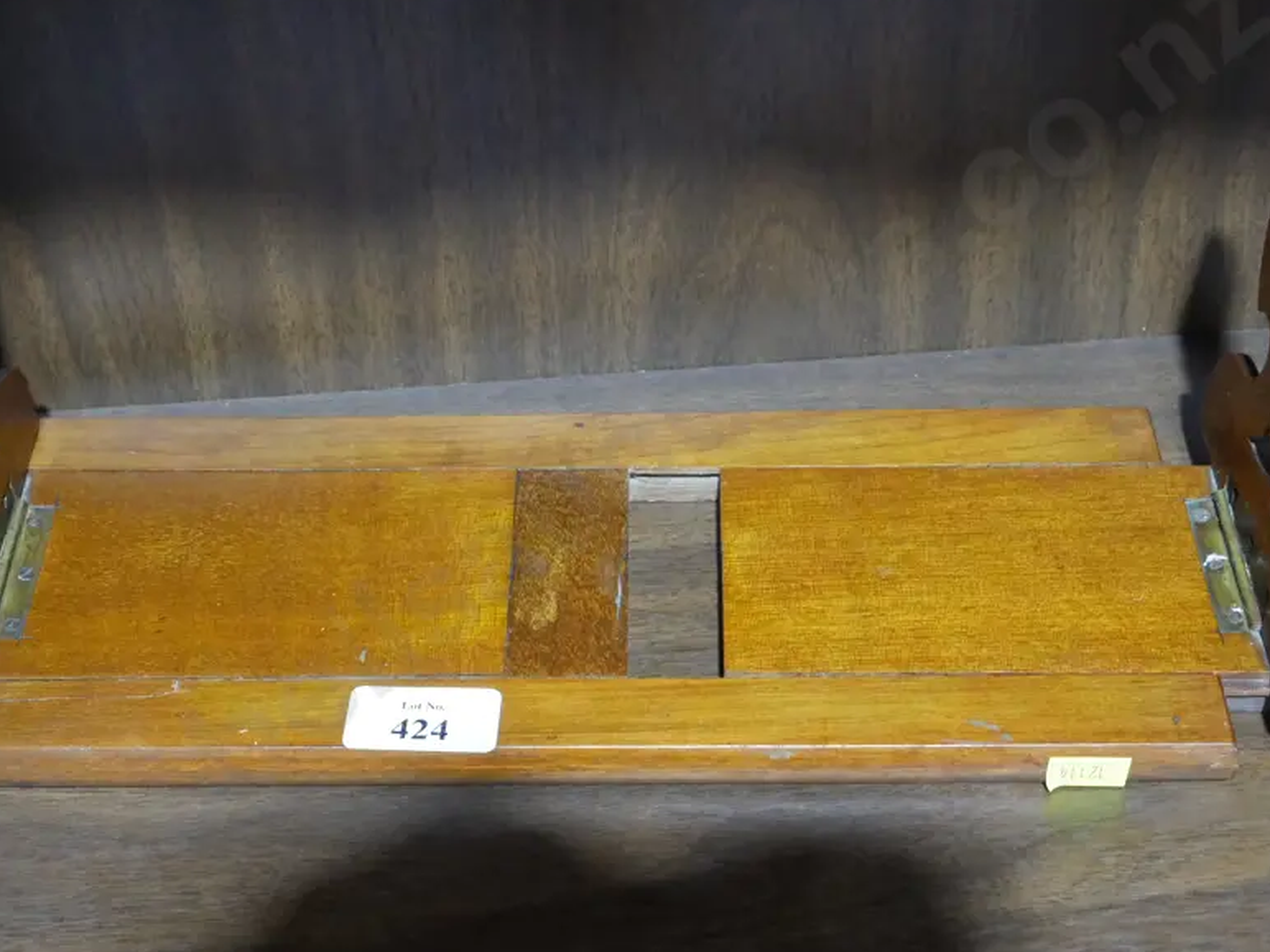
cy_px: 501
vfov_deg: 24.0
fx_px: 2238
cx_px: 579
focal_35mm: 61
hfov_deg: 31.7
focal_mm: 23
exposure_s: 1/60
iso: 2500
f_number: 5.1
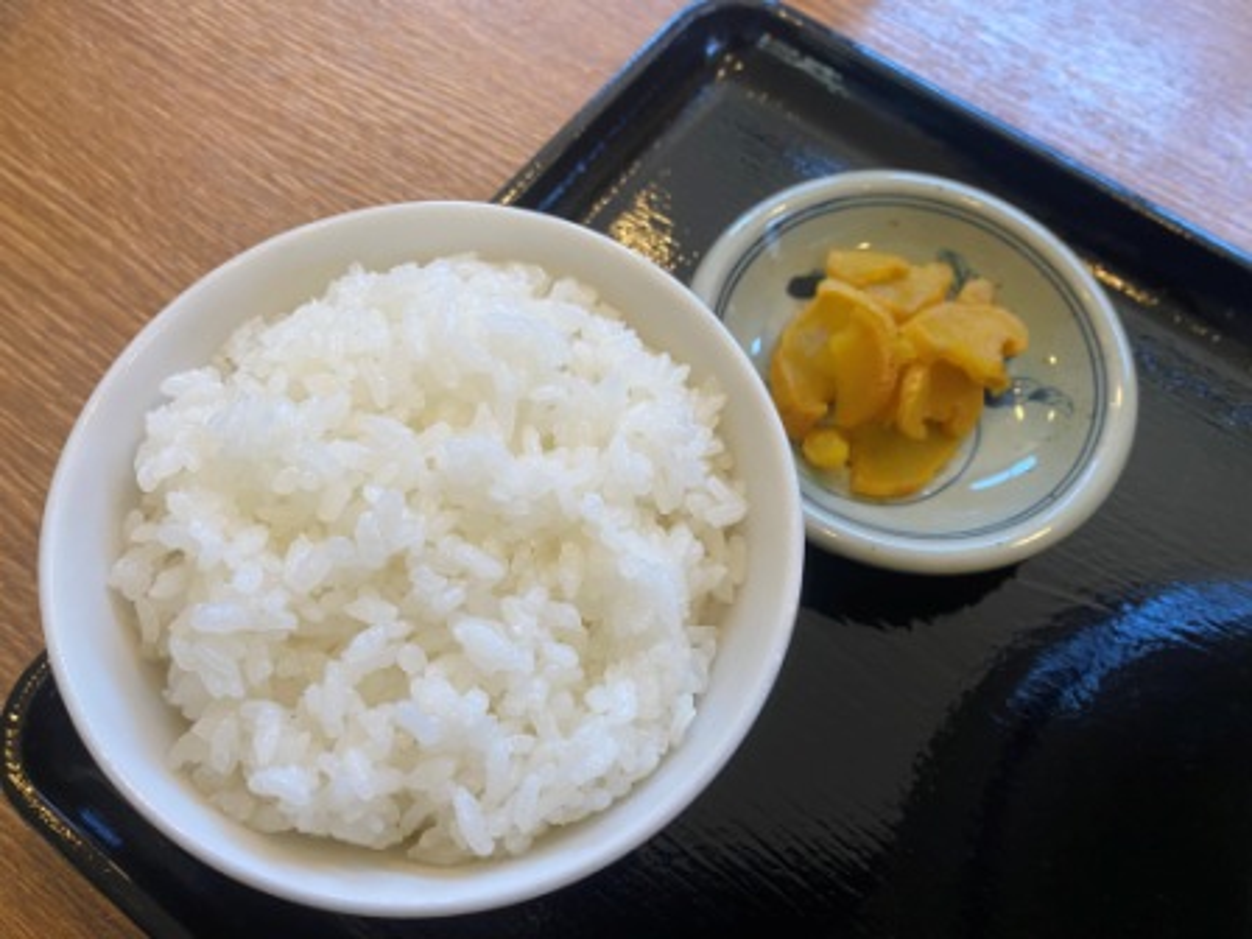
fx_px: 940
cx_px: 626
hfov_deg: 67.3
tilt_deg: -65.5
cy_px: 470
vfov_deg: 53.1
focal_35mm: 26
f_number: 1.8
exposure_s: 1/60
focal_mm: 4.25
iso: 80
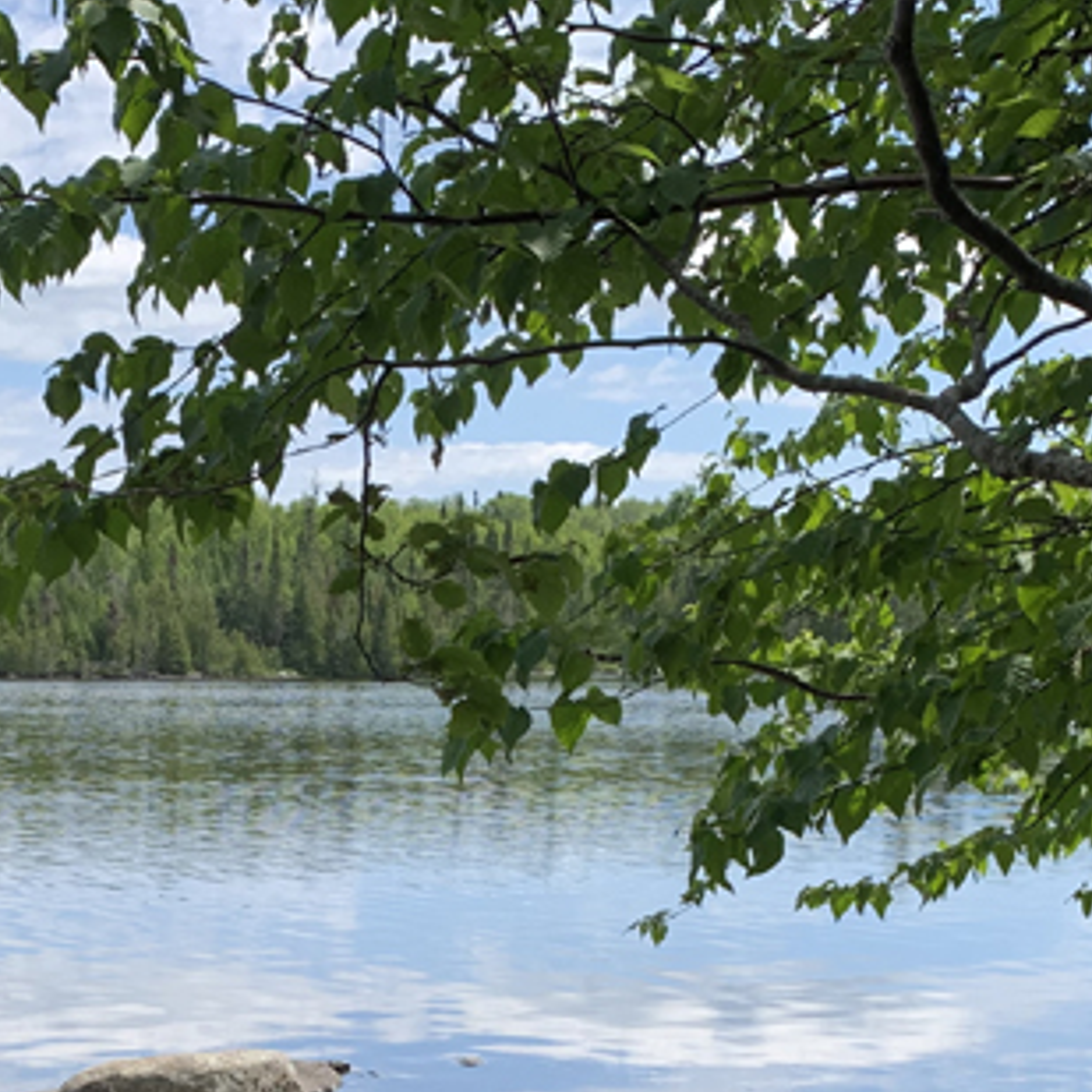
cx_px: 311
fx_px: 2391
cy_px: 1133
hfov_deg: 25.5
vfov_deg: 24.4
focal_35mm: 67
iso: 25
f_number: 1.8
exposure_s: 1/1490
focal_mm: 4.25
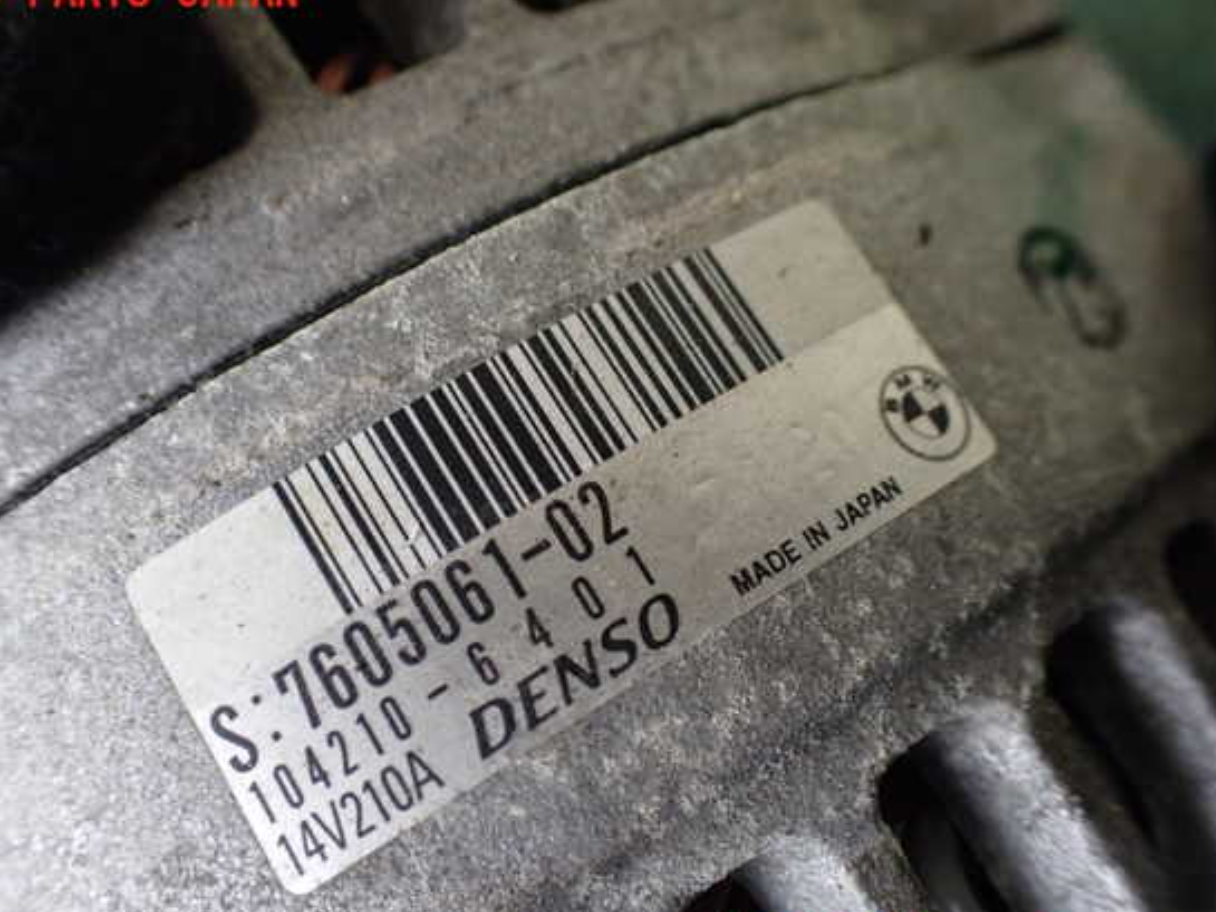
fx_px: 1159
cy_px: 466
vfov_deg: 43.0
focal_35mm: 33
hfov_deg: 55.3
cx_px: 562
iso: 320
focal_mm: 5.4
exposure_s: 1/125
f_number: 2.3
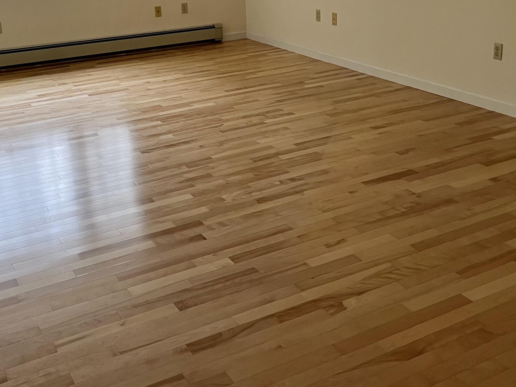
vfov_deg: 30.9
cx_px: 243
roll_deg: +2.1
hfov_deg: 41.2
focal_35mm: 46
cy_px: 90
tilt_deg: -15.7
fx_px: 686
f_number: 1.5
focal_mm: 5.7
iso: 160
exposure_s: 1/60
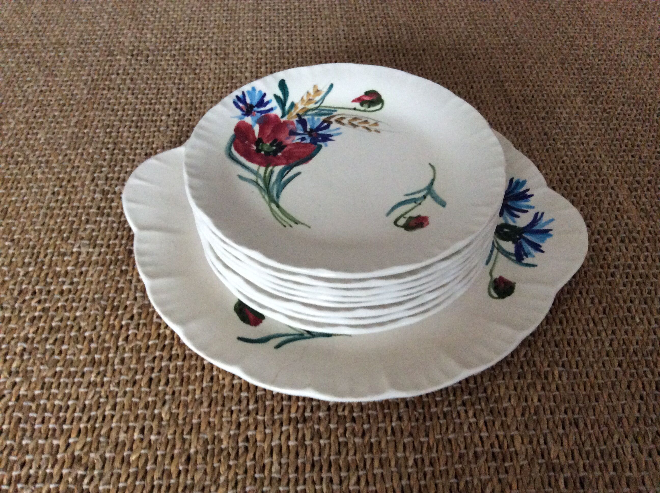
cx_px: 330
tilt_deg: -49.3
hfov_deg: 56.9
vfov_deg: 44.1
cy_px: 246
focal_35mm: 32
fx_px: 609
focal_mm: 3.3
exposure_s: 1/25
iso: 250
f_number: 2.4
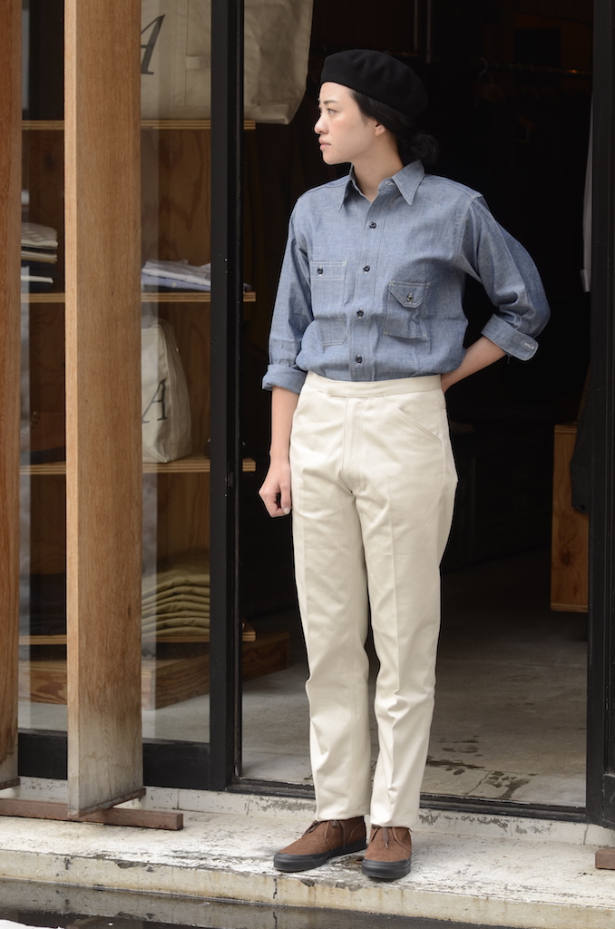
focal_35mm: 128
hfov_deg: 10.7
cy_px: 464
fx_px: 3283
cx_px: 308
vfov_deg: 16.1
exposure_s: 1/250
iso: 200
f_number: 2.8
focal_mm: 85
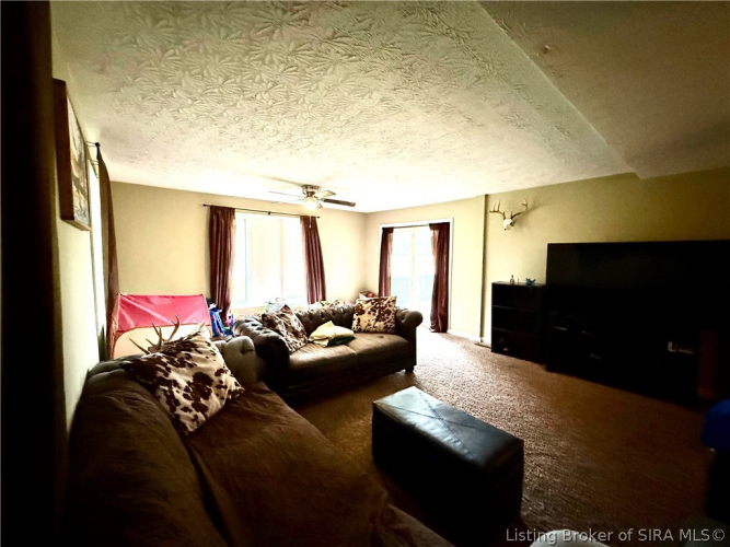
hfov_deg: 102.1
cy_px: 274
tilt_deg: -3.7
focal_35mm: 14
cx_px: 365
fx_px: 295
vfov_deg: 85.7
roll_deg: -1.4
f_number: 2.2
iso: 800
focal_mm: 2.22
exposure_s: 1/60
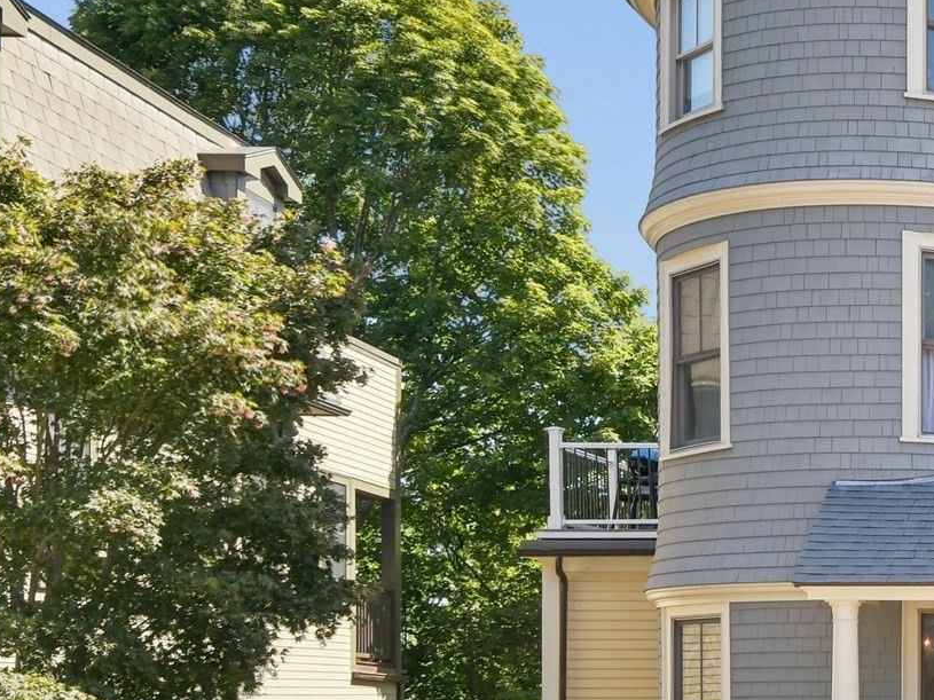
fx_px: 1565
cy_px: 264
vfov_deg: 25.2
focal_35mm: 58
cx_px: 1124
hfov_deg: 28.8
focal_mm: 24
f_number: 9
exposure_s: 1/640
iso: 640
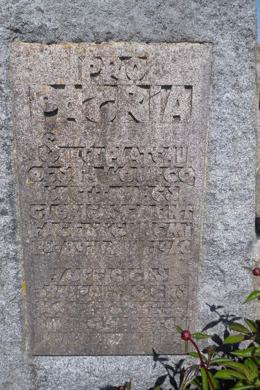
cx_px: 125
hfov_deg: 38.9
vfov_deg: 55.8
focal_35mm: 34
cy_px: 198
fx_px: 368
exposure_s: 1/250
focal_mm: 5.6
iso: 80
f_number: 8.2
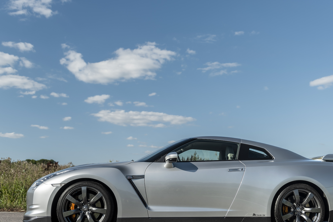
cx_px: 188
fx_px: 389
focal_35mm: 42
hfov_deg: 46.3
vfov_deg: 31.8
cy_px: 131
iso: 50
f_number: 2.8
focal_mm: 31
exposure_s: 1/5000
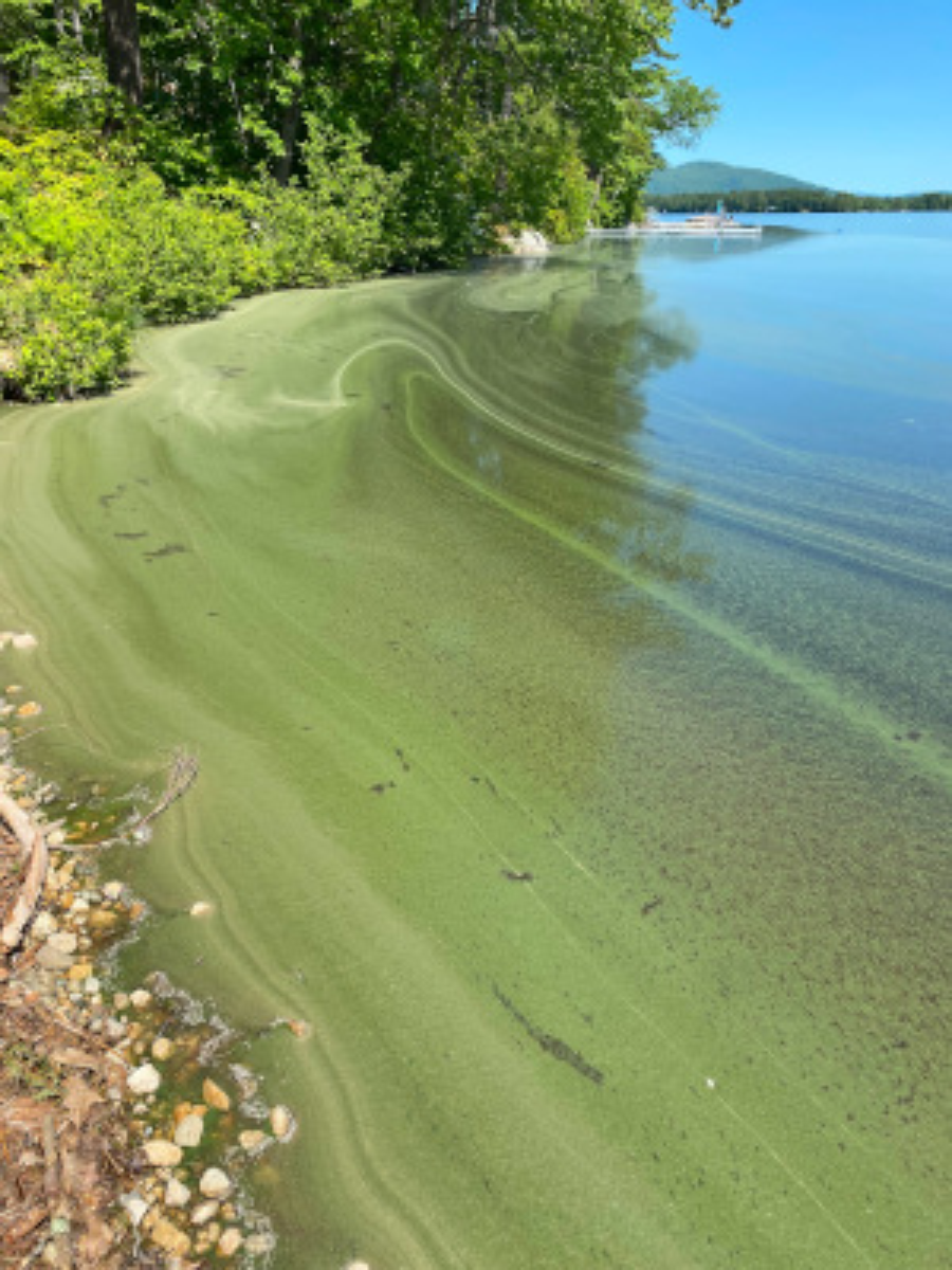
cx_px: 476
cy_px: 635
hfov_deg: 53.1
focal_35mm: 26
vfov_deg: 67.3
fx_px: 953
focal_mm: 4.25
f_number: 1.8
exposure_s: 1/1779
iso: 32
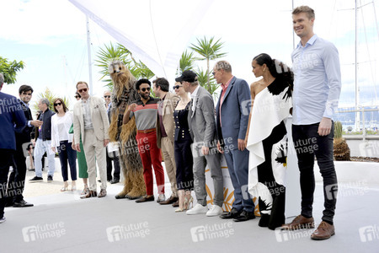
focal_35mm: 45
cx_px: 190
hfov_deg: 43.6
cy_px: 126
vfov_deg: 29.9
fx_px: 474
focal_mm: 45
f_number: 8
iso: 200
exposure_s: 1/250
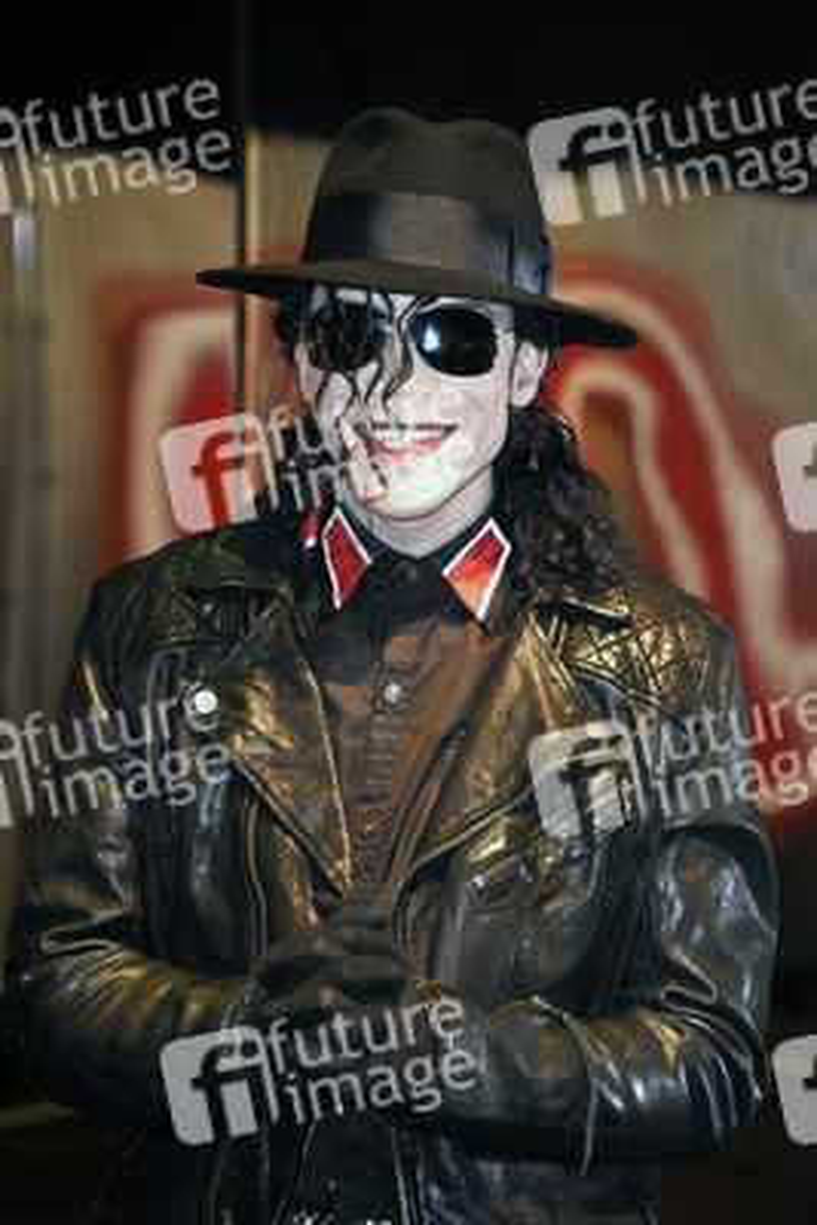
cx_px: 408
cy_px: 612
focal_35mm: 160
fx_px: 5442
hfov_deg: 8.6
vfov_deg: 12.8
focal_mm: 160
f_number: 5.6
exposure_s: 1/125
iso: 3200
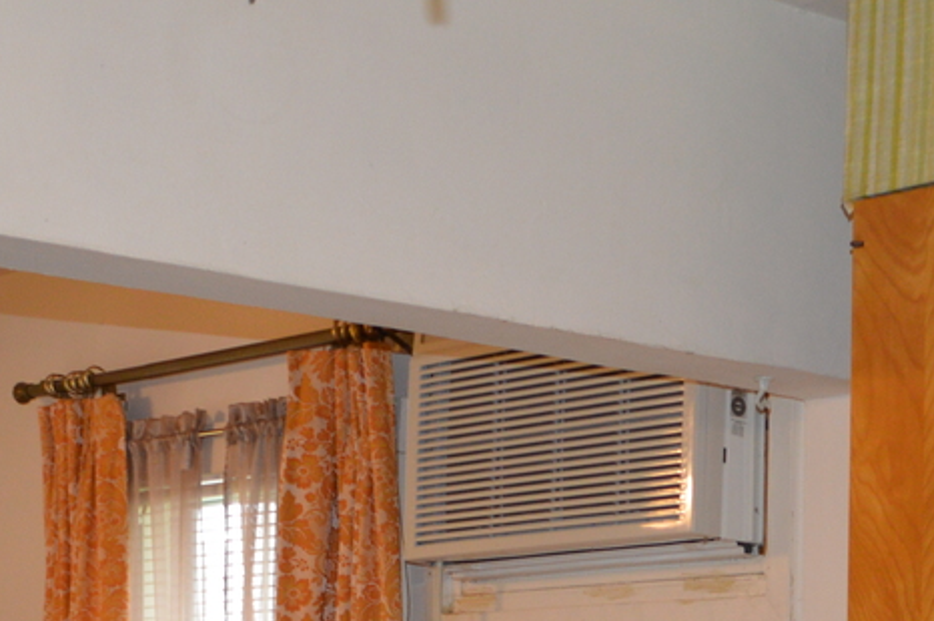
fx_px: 2437
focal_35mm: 94
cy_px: 992
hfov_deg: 21.4
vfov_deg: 13.5
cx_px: 748
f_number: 4
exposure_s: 1/60
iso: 400
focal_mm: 18
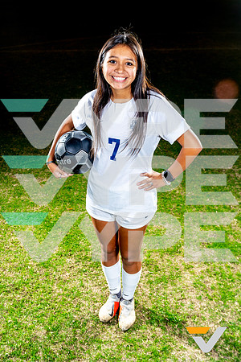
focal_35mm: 39
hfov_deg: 34.2
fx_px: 392
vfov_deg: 49.6
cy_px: 181
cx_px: 120
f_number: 5.6
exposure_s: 1/125
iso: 100
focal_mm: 39
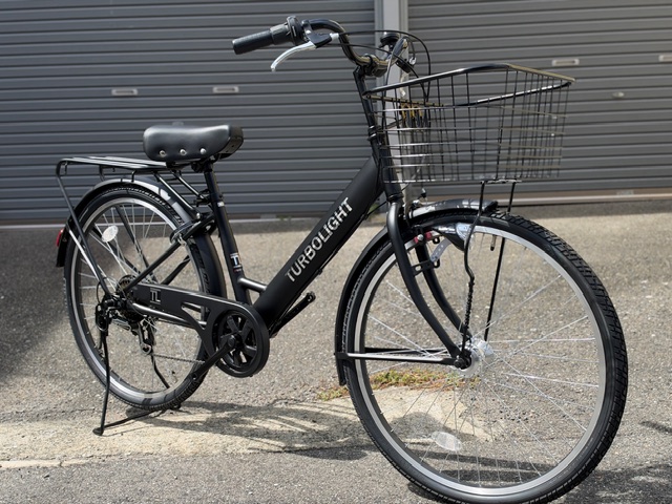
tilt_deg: -10.4
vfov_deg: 30.3
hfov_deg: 39.7
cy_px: 252
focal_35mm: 48
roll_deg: +2.6
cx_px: 336
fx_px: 932
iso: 64
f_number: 1.8
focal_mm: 6.93
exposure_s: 1/2907
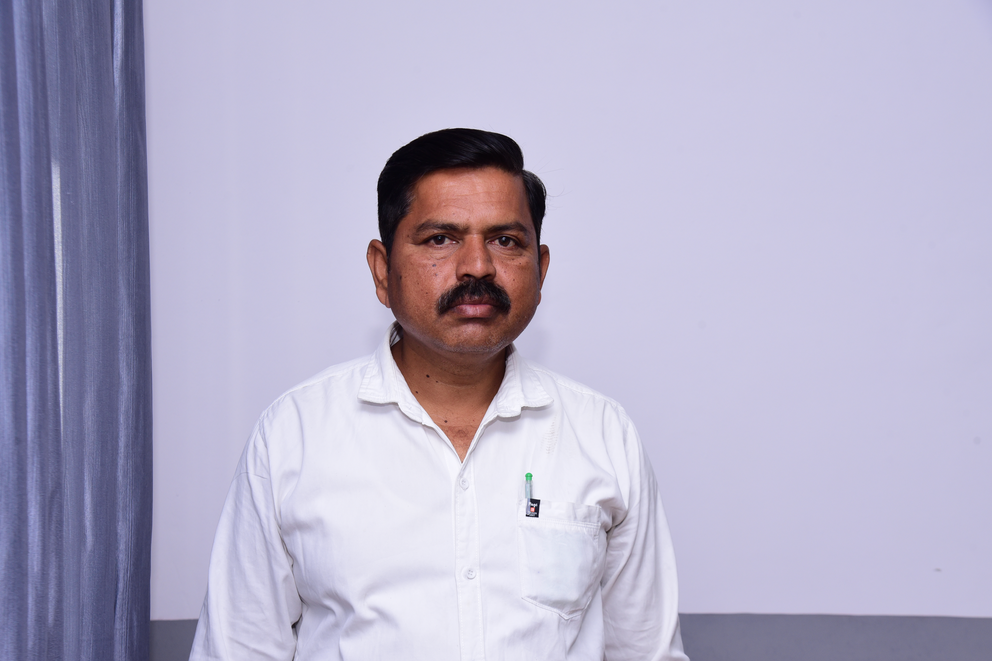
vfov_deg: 24.2
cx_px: 492
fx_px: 1543
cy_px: 330
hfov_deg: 35.6
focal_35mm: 56
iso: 1000
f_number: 9
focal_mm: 55
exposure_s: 1/160
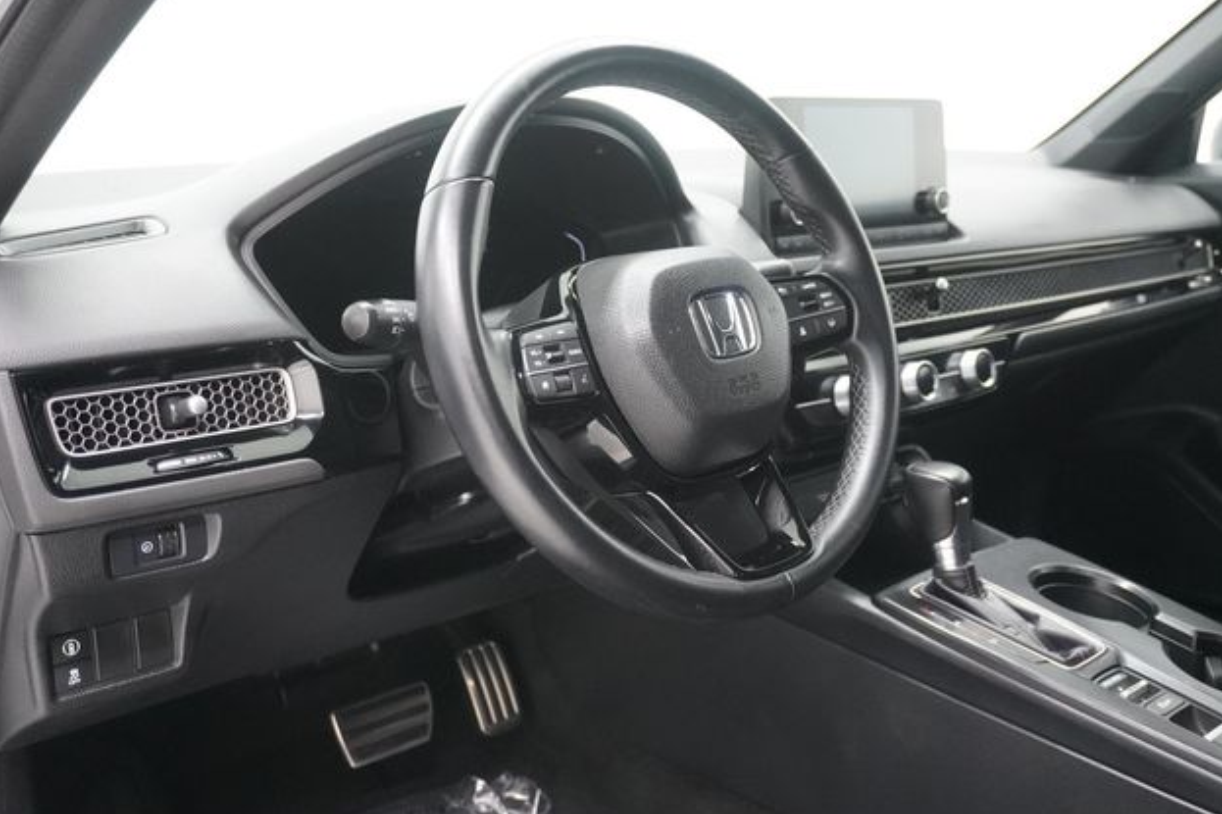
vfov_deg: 35.9
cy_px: 407
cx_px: 618
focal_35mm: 37
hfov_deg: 51.9
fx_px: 1256
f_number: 4.5
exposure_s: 1/160
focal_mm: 24
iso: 5000
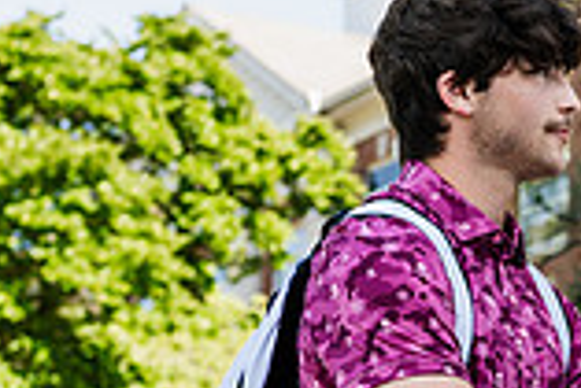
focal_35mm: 155
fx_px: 2504
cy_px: 342
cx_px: 714
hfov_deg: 12.9
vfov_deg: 8.8
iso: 80
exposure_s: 1/200
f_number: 3.5
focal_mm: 42
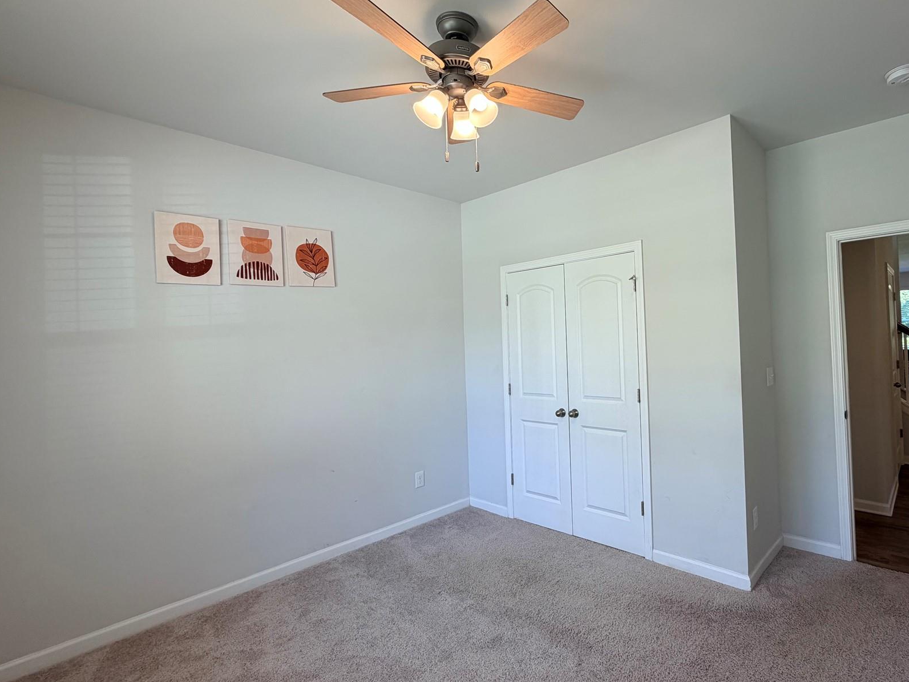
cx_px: 559
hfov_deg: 86.3
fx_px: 473
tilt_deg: +1.0
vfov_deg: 71.6
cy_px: 328
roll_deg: +1.8
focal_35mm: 18
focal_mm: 2.22
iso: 125
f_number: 2.2
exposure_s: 1/120
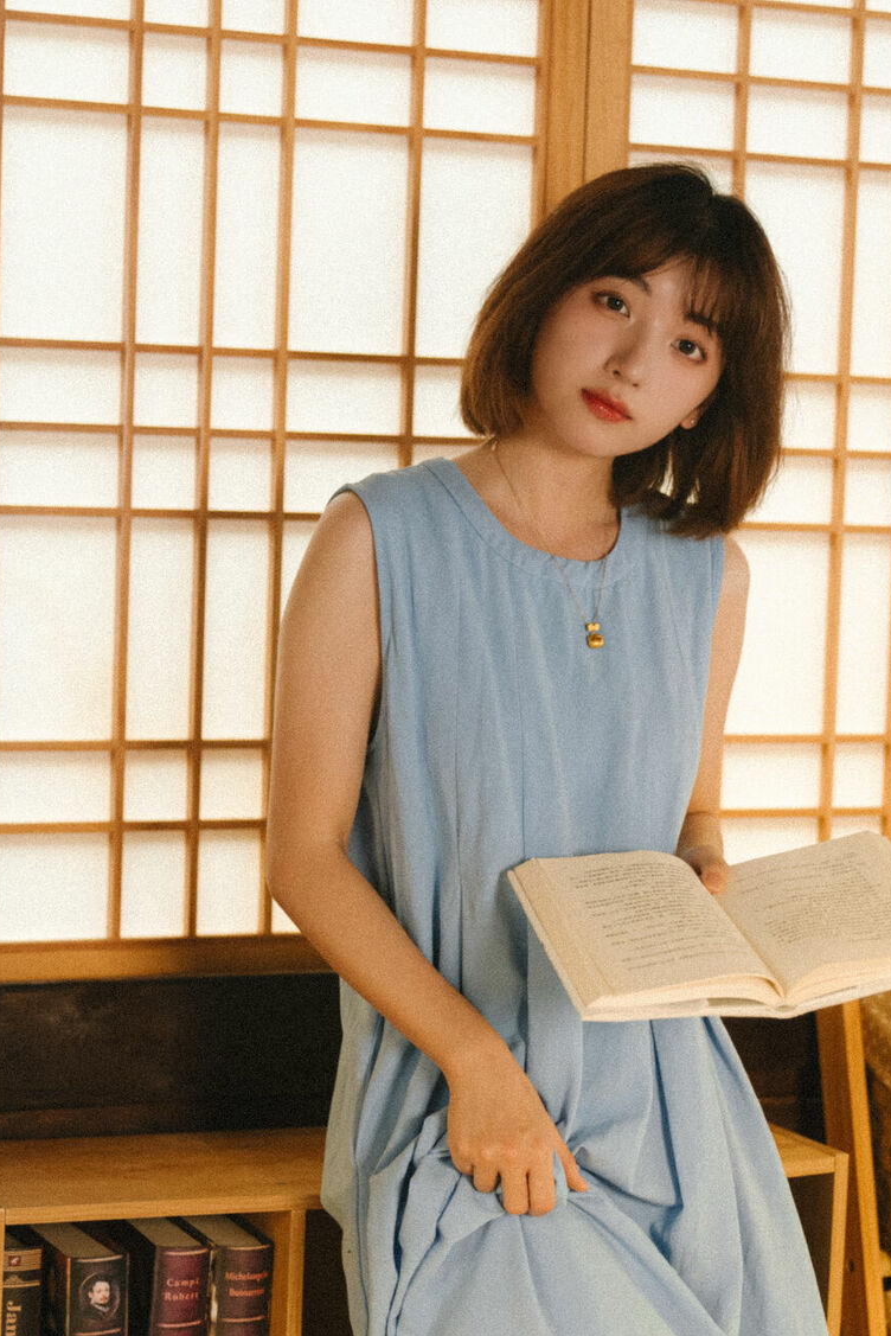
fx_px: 3524
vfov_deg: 21.4
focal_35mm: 95
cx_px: 610
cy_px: 725
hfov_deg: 14.4
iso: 400
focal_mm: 68
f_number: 2.5
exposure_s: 1/400
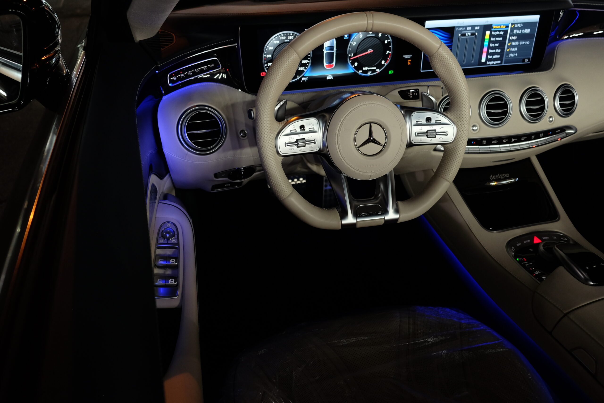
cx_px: 302
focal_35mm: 27
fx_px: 453
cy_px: 202
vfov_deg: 47.9
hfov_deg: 67.4
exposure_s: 1/30
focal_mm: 18
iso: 800
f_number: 2.8
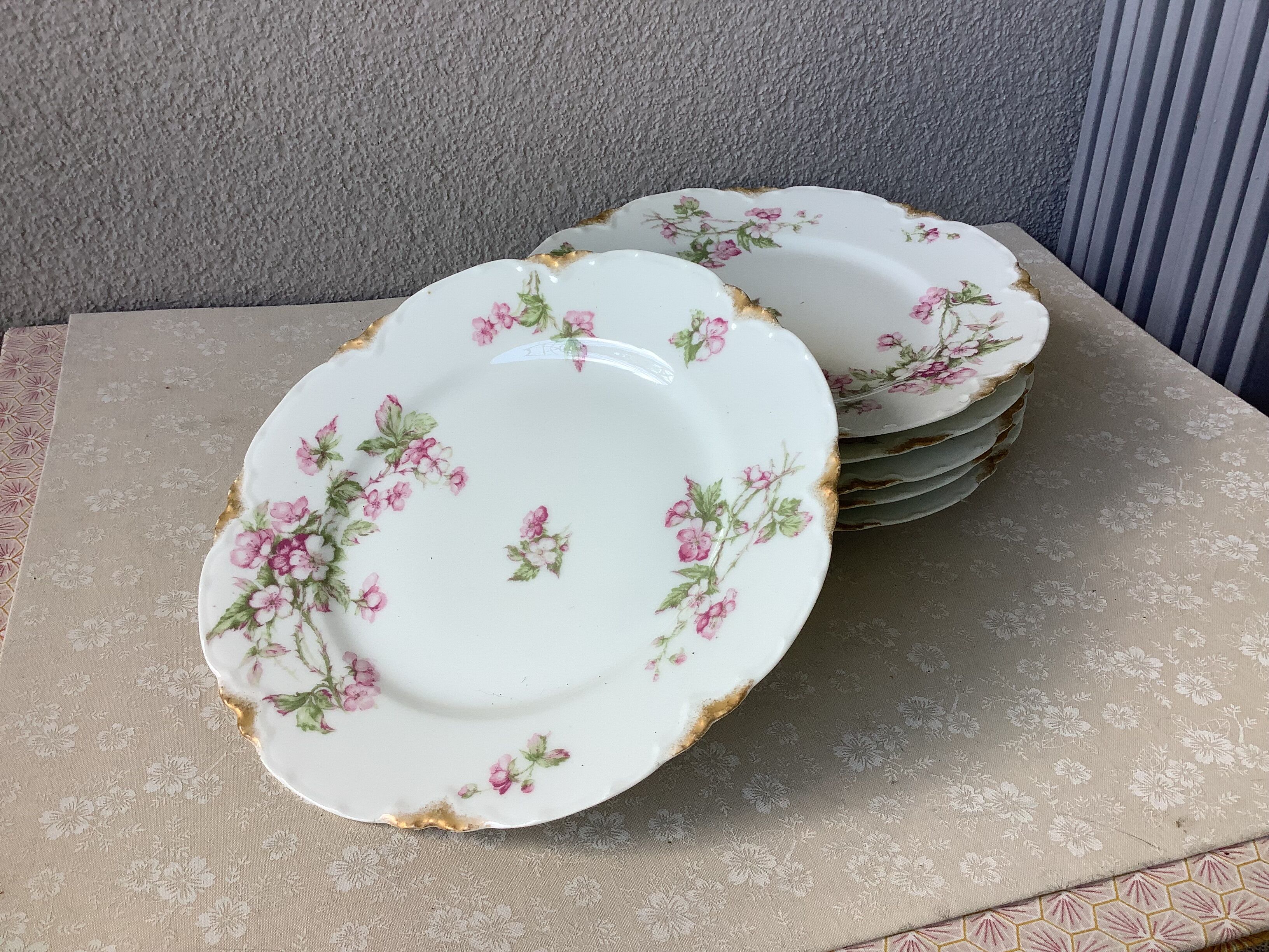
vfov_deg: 45.4
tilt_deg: -32.2
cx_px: 634
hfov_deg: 58.4
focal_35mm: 31
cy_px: 476
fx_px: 1136
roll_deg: +0.2
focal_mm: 3.3
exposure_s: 1/120
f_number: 2.4
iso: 40
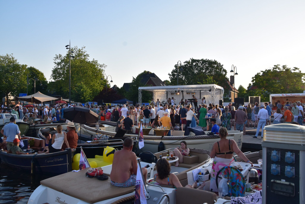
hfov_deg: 59.5
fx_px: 267
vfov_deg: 41.7
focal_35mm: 32
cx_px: 152
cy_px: 102
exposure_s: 1/320
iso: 400
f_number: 10
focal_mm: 21
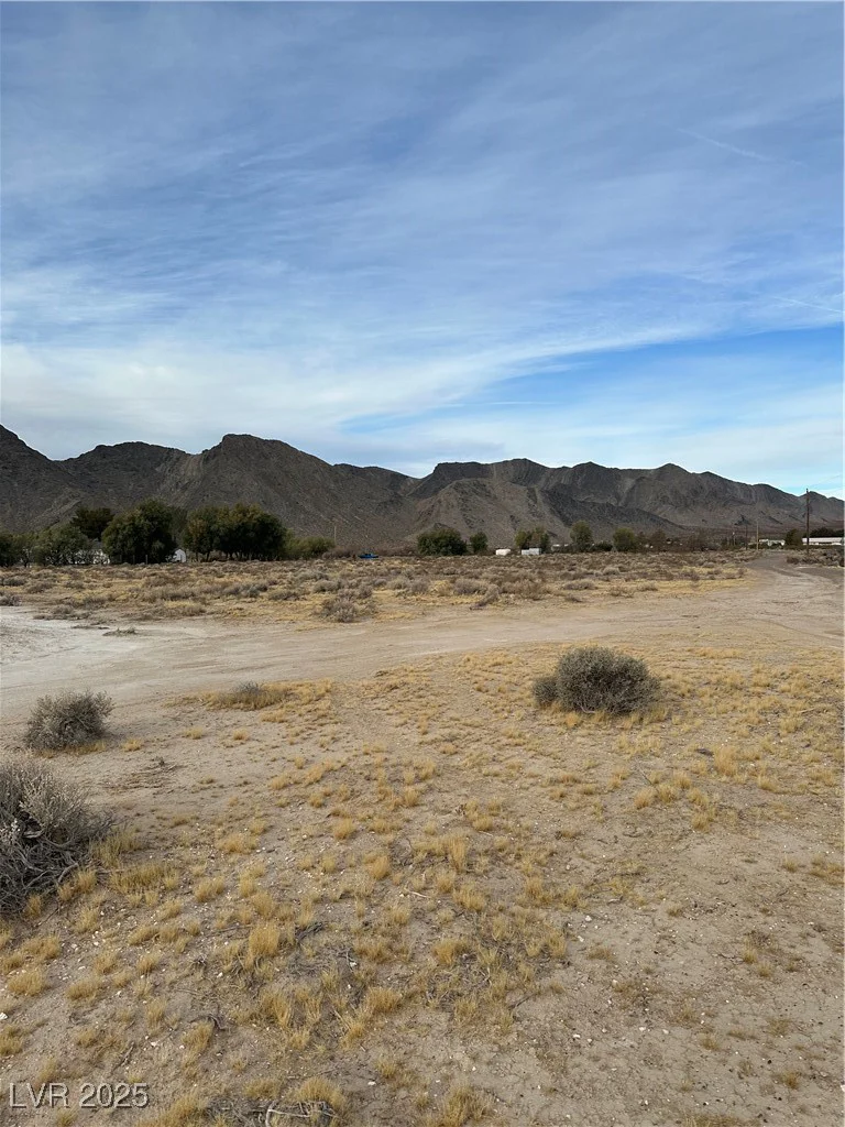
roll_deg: -1.0
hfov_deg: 56.8
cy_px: 564
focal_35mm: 24
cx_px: 422
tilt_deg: -2.4
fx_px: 781
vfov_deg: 71.6
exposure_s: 1/3472
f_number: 1.78
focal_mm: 6.86
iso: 80
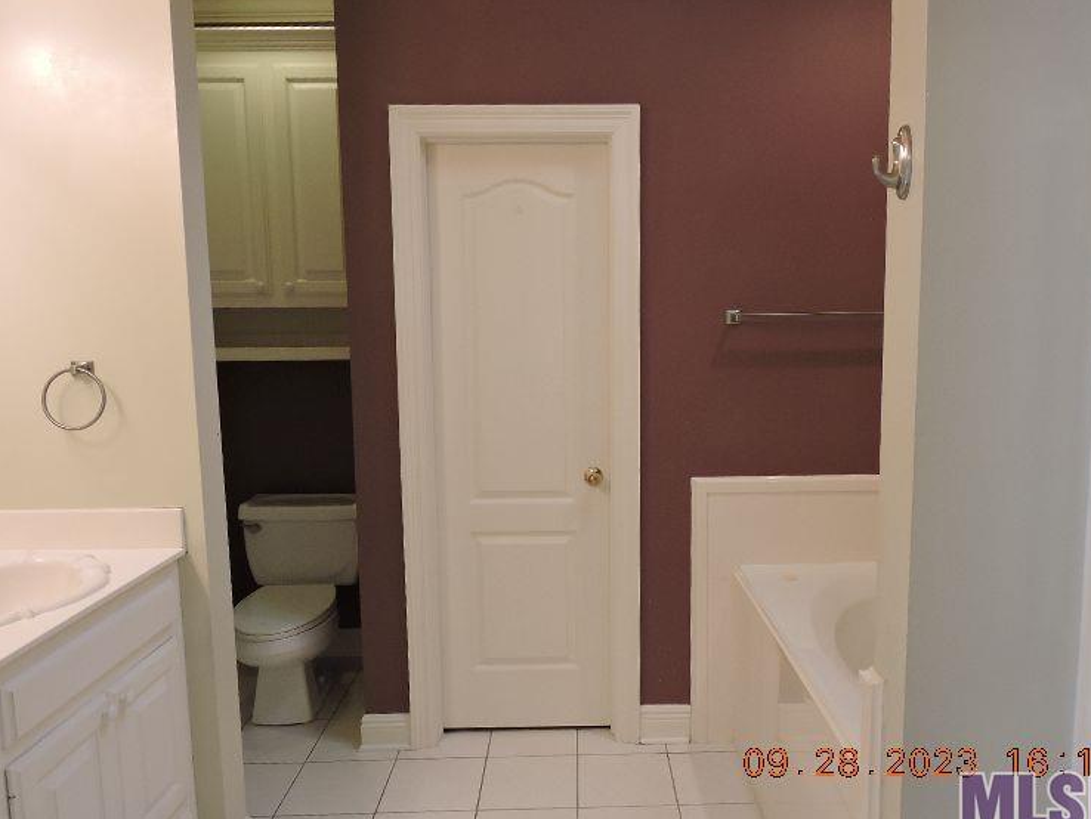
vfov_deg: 53.1
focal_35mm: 26
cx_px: 588
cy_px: 415
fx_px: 820
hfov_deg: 67.2
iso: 220
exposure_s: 1/30
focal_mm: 4.3
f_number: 3.3
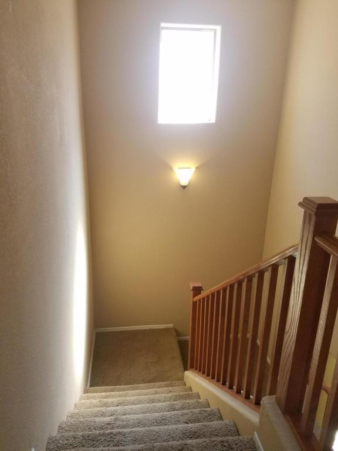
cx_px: 169
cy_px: 226
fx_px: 338
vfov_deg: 67.3
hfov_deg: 53.1
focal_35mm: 26
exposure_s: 1/60
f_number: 1.7
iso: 200
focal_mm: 4.2
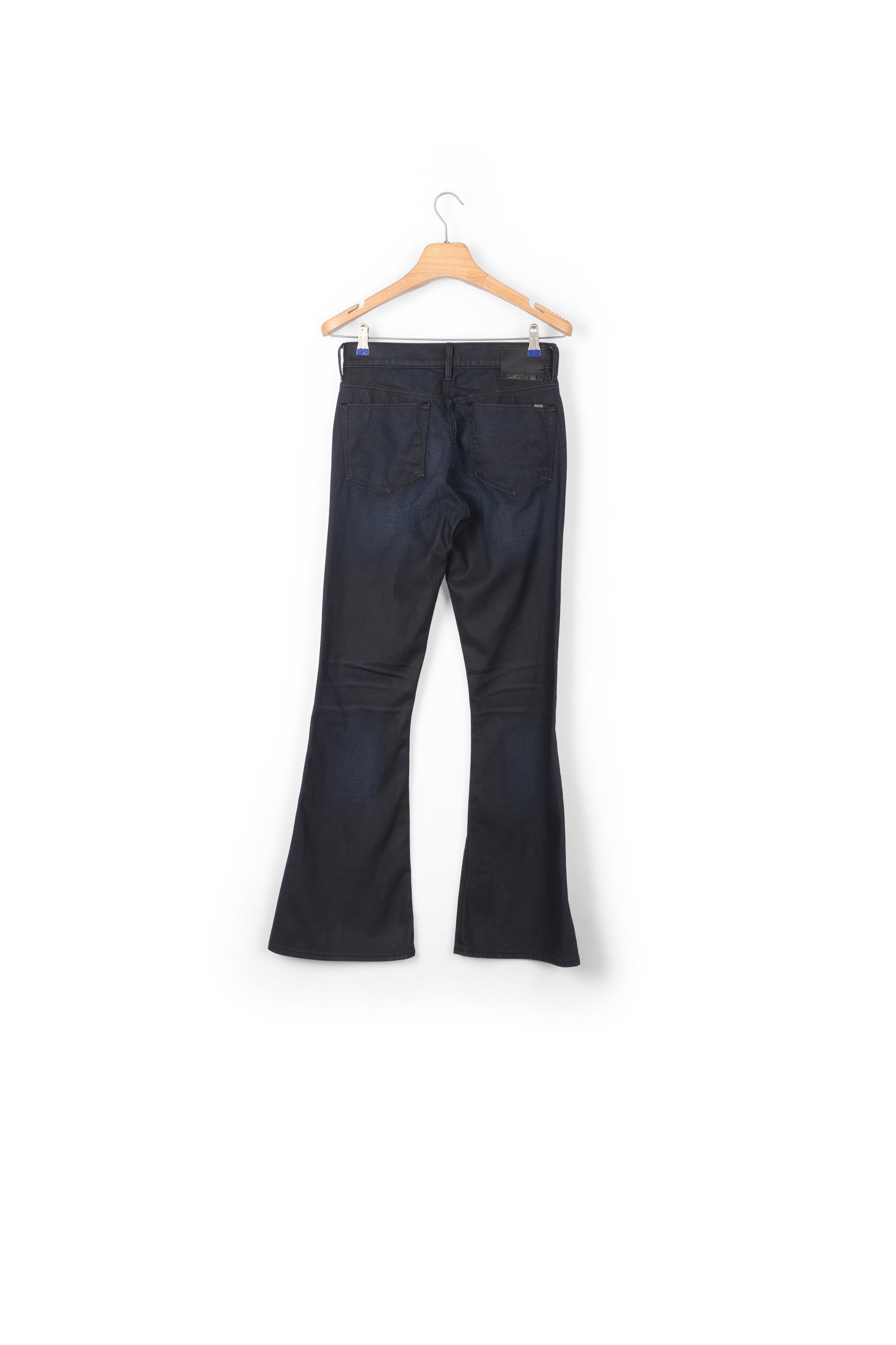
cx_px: 448
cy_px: 672
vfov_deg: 50.7
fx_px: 1419
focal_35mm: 38
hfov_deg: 35.0
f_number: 11
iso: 100
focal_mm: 38
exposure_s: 1/200
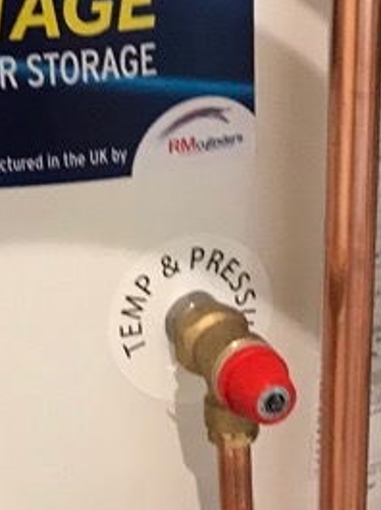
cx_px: 108
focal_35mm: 127
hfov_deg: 11.6
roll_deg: +2.4
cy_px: 633
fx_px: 1868
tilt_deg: -30.4
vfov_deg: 14.9
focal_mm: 3.99
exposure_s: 1/17
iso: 64
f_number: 1.8
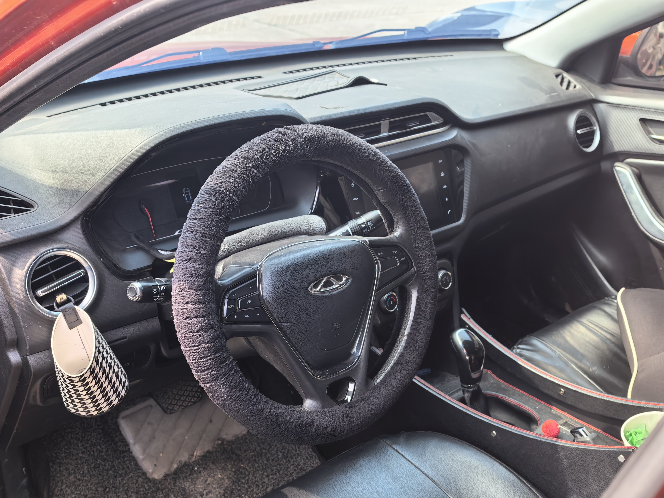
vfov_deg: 38.7
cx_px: 332
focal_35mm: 37
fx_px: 710
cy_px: 249
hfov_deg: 50.1
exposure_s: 1/1174
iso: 80
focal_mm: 8.5
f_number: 2
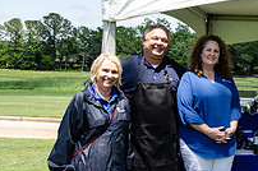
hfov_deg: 25.7
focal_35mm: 69
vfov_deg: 19.7
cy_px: 73
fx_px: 494
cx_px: 323
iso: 400
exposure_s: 1/320
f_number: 9
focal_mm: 16
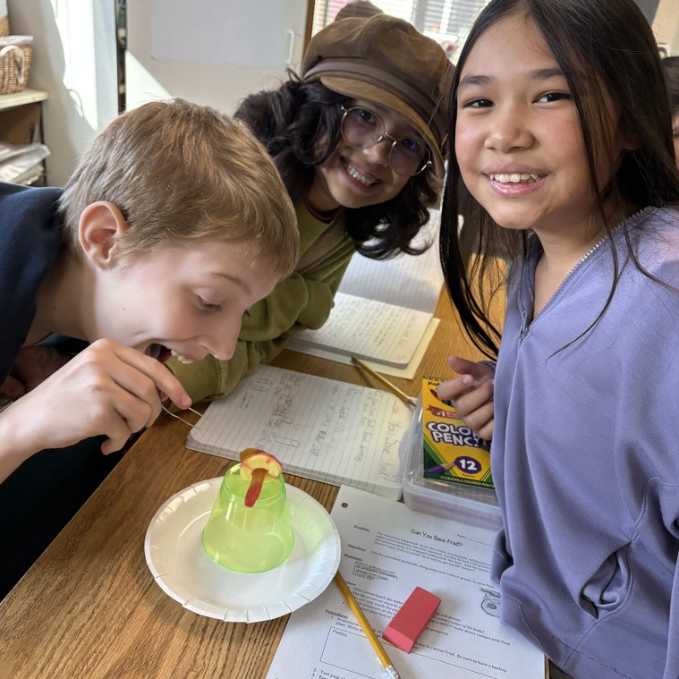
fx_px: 688
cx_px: 337
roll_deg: -8.6
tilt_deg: -27.2
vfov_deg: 52.5
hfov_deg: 52.5
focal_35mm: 31
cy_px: 338
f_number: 1.6
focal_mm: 5.96
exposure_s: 1/146
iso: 125
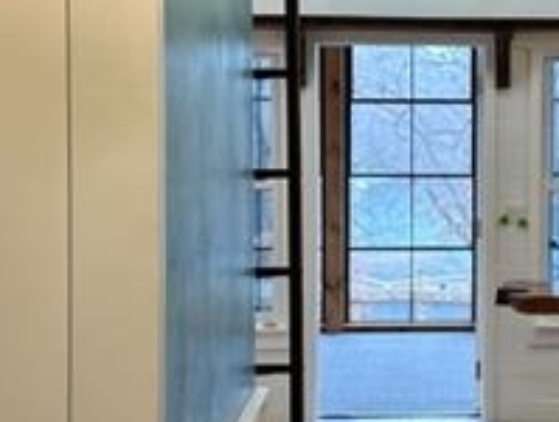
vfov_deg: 19.2
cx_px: 466
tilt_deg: -3.4
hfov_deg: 24.8
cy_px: 169
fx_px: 1246
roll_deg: -0.6
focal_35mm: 77
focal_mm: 6.86
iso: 125
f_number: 1.78
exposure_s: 1/60
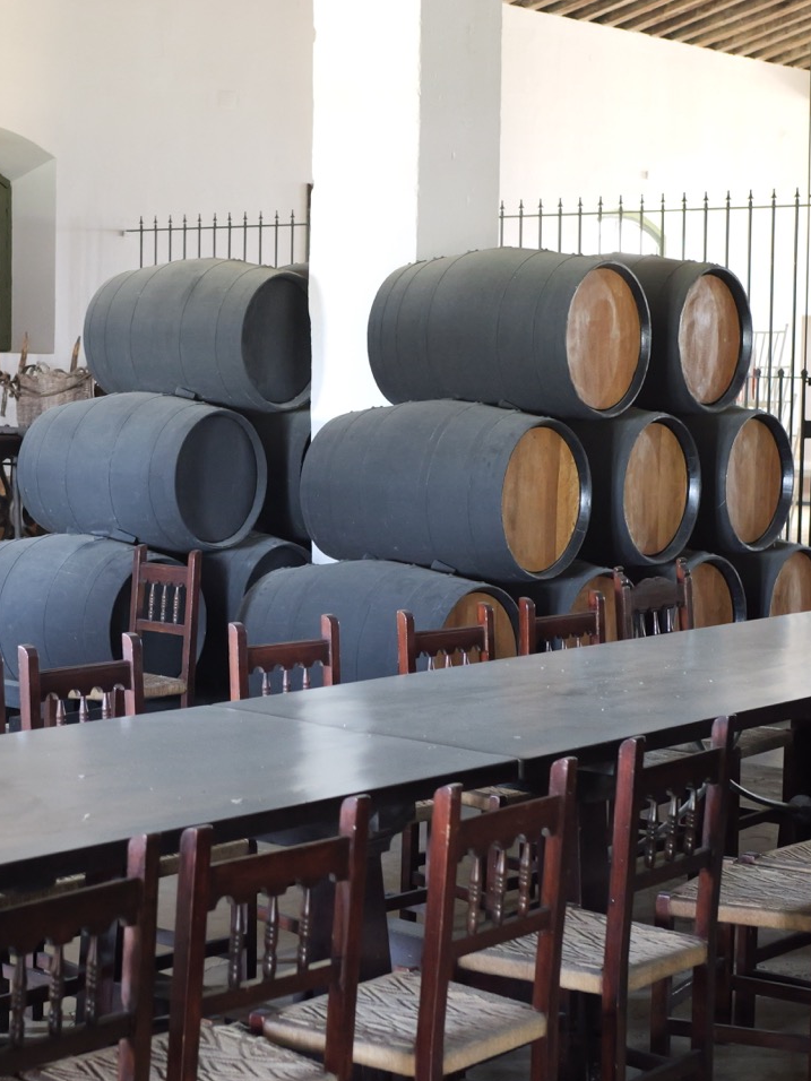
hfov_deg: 21.8
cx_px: 240
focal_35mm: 67
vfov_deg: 29.0
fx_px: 2093
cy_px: 542
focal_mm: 25
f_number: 2.8
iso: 3200
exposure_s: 1/40
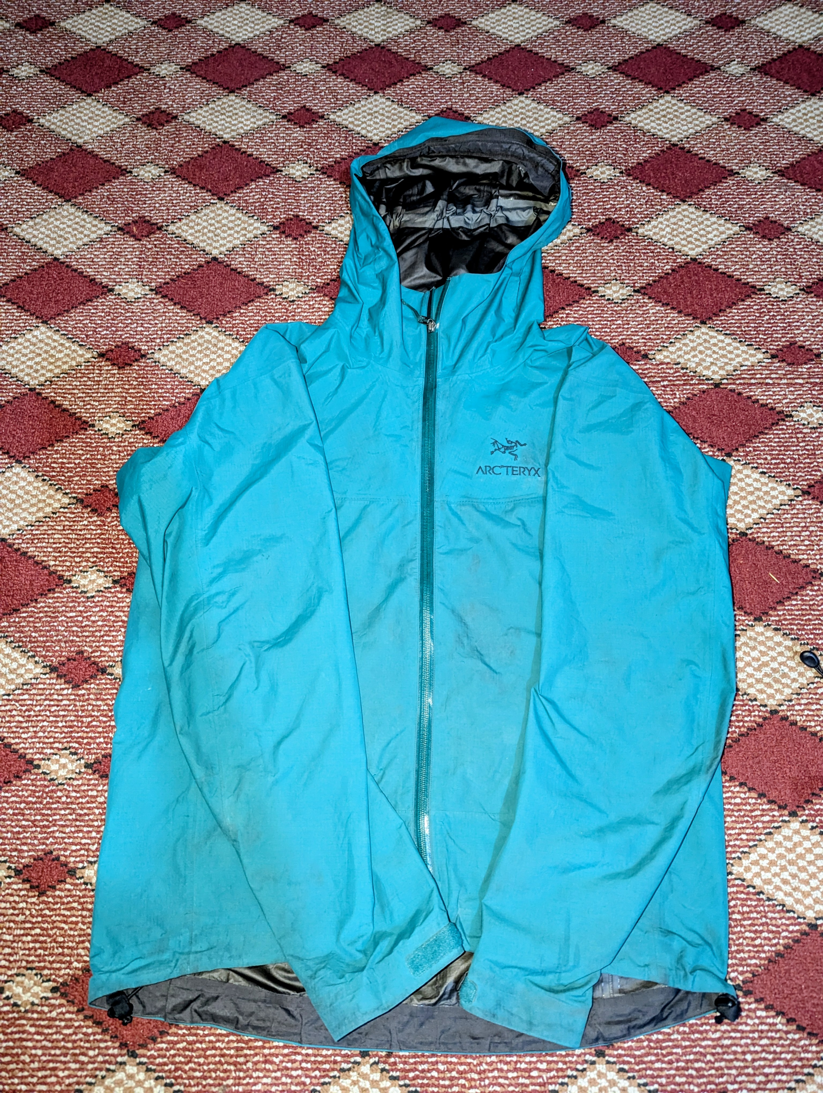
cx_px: 412
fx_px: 759
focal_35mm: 24
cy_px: 546
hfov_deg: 56.9
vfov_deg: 71.5
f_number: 1.85
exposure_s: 1/31.6
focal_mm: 6.81
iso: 1656
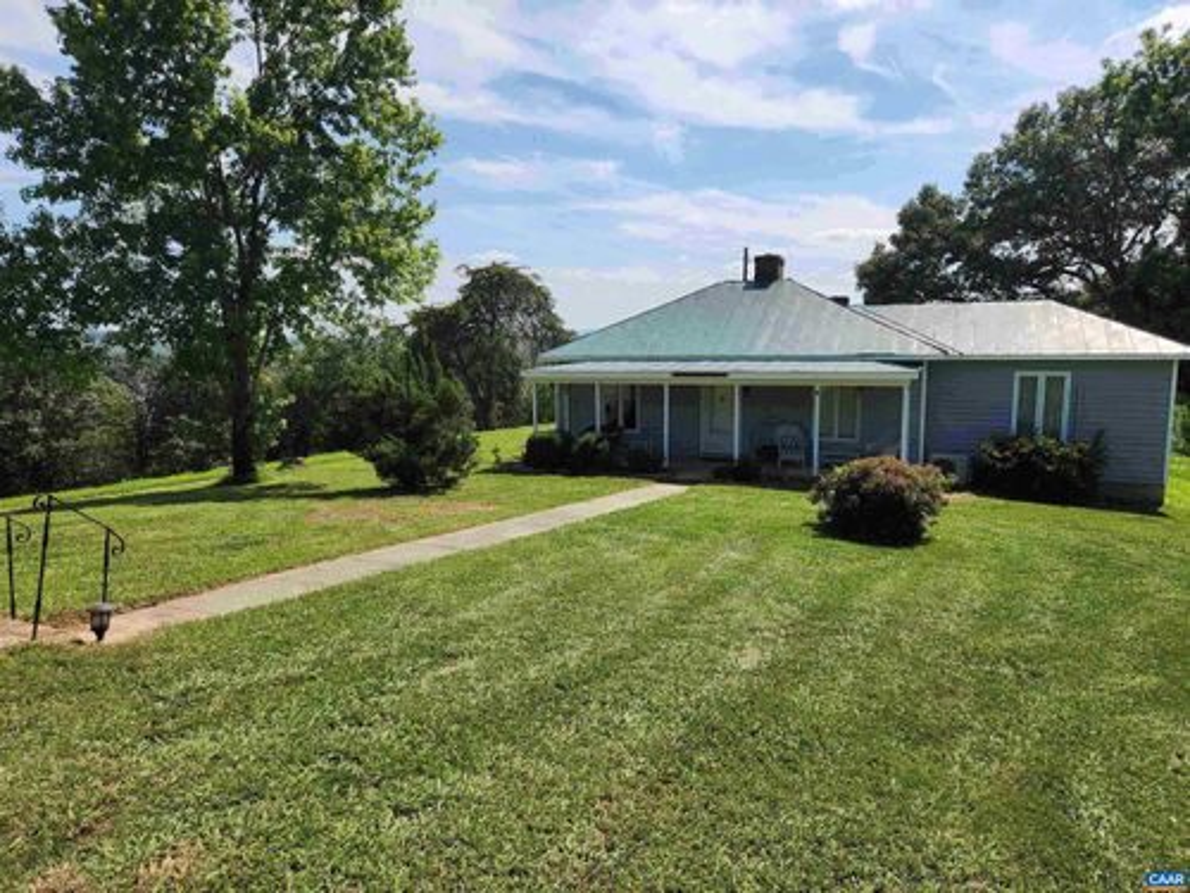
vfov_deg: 58.9
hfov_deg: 73.9
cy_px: 446
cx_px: 595
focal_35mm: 23
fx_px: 791
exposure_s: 1/1889
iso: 20
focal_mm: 5.4
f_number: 1.8
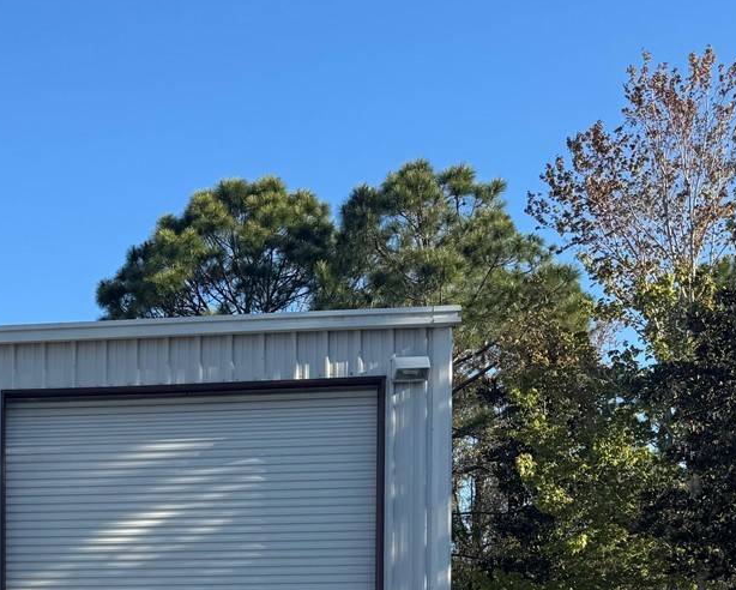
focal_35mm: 61
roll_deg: +0.2
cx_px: -55
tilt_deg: -0.8
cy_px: 686
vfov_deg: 23.2
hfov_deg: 28.4
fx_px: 1330
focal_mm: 6.76
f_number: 1.78
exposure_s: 1/2604
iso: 80
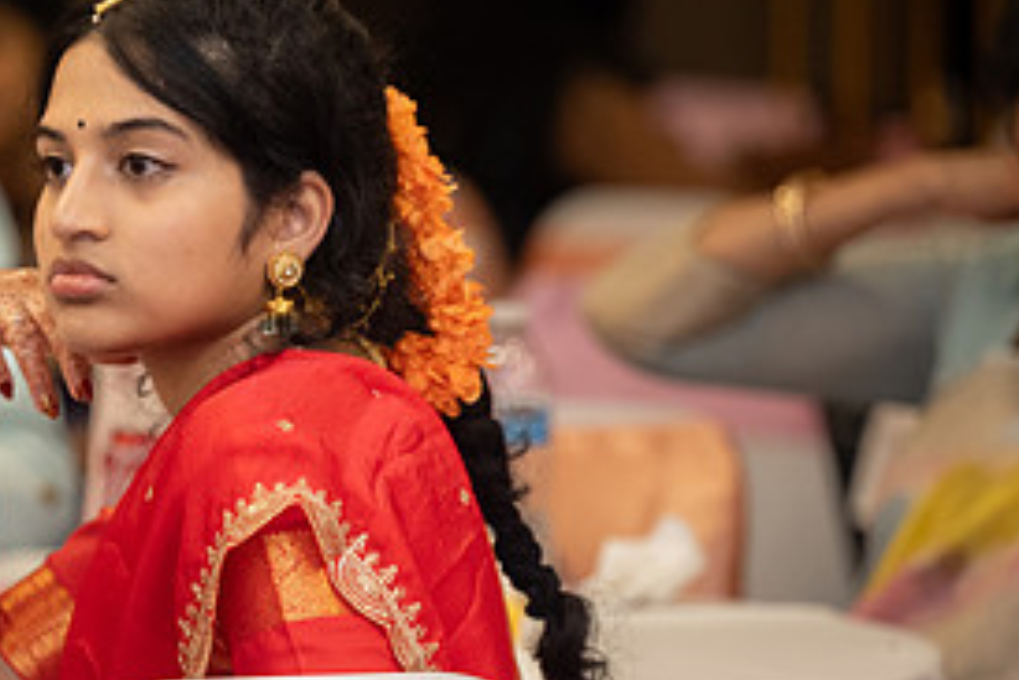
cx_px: -33
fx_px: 10676
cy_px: 548
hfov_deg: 5.5
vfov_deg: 3.6
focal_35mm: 377
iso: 1000
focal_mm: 175
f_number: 3.5
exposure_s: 1/160
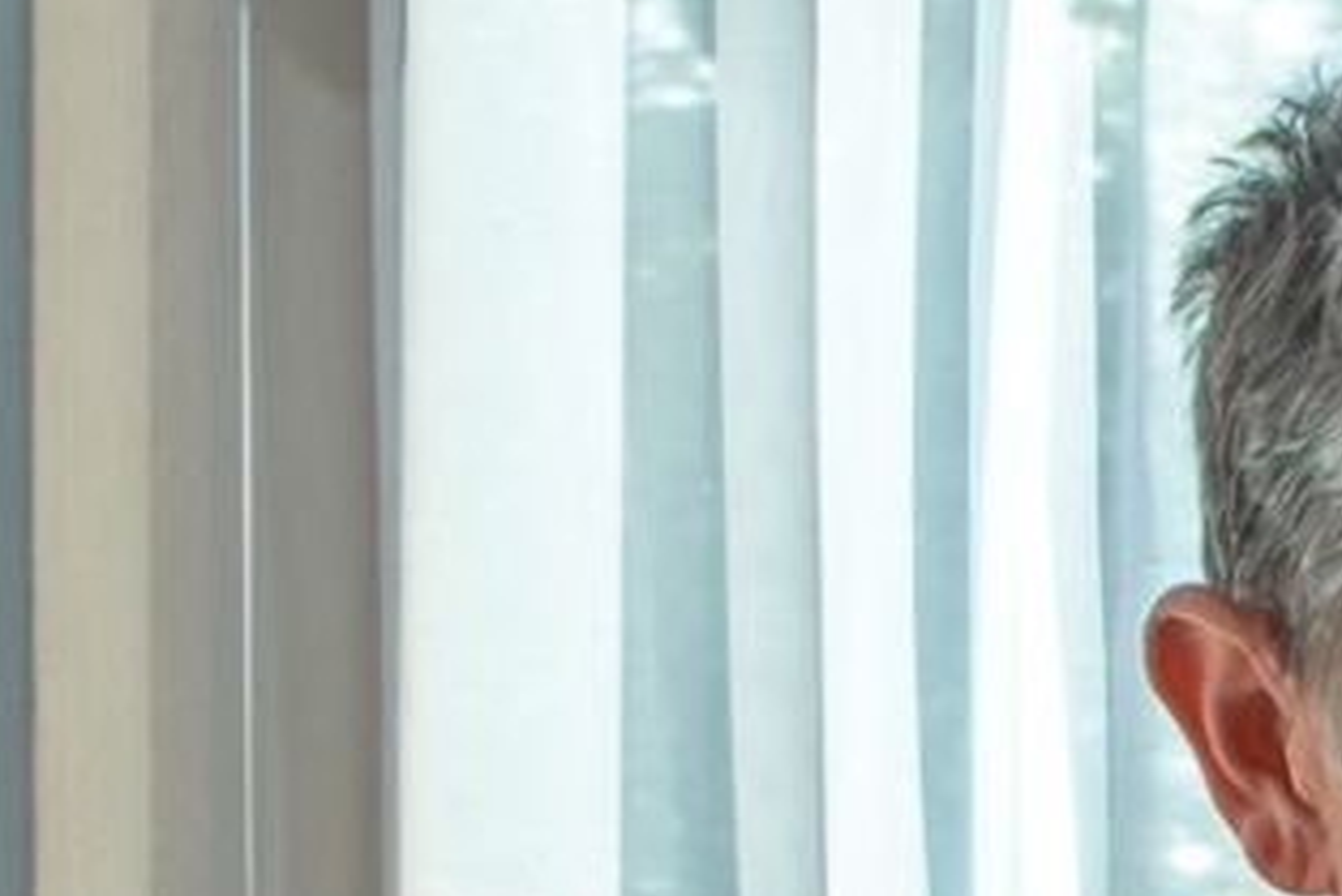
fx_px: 5146
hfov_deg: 14.4
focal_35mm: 138
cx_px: 1616
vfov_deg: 9.6
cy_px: 1368
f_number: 8
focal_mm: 24
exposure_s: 1/500
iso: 320
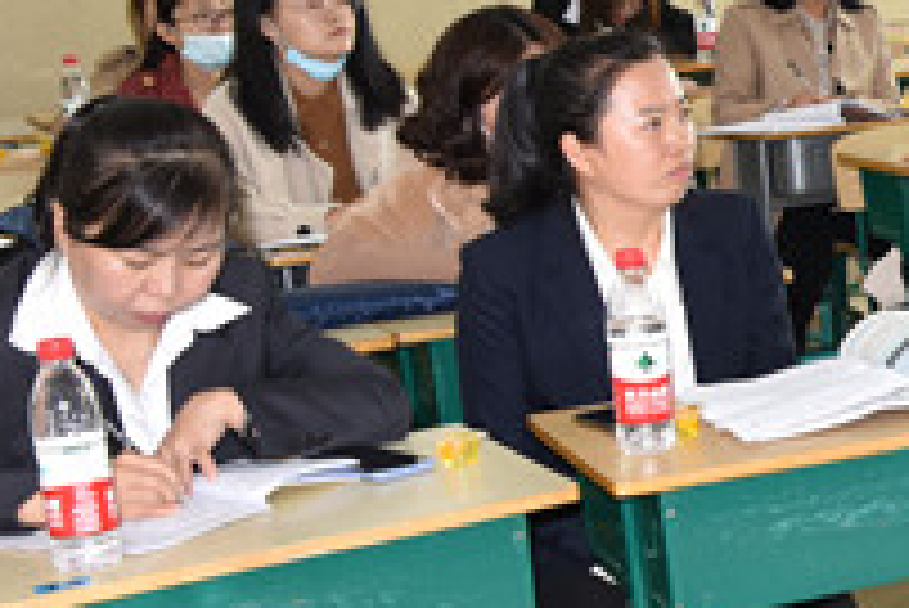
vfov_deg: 14.4
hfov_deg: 18.0
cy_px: 286
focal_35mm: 95
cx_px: 1526
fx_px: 2400
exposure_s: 1/100
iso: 400
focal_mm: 24
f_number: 4
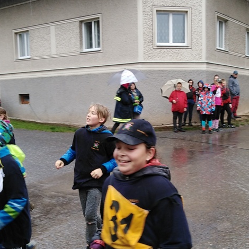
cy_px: 145
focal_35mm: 50
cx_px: 141
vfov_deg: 34.0
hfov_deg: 34.0
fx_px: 407
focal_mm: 3.46
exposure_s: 1/132
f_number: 2.2
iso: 100
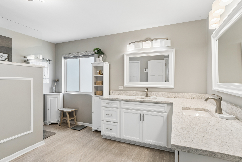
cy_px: 81
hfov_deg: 90.0
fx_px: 121
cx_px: 121
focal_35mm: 18
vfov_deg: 67.4
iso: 250
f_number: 8
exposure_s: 1/15
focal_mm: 12
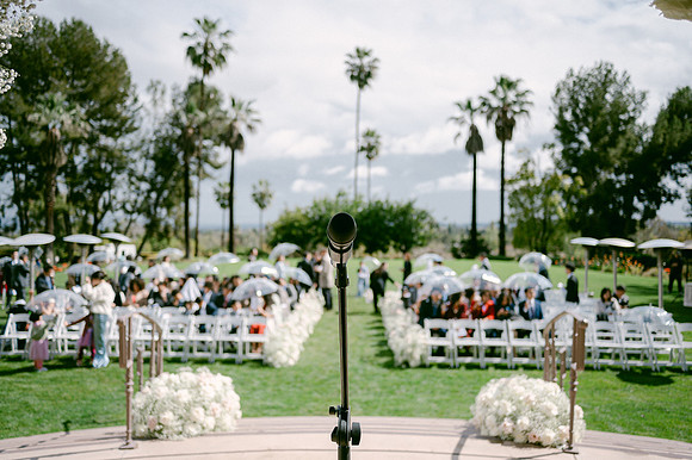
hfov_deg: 64.6
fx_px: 547
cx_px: 346
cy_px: 230
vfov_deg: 45.6
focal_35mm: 28
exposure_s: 1/4000
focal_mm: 28
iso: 100
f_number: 2.8
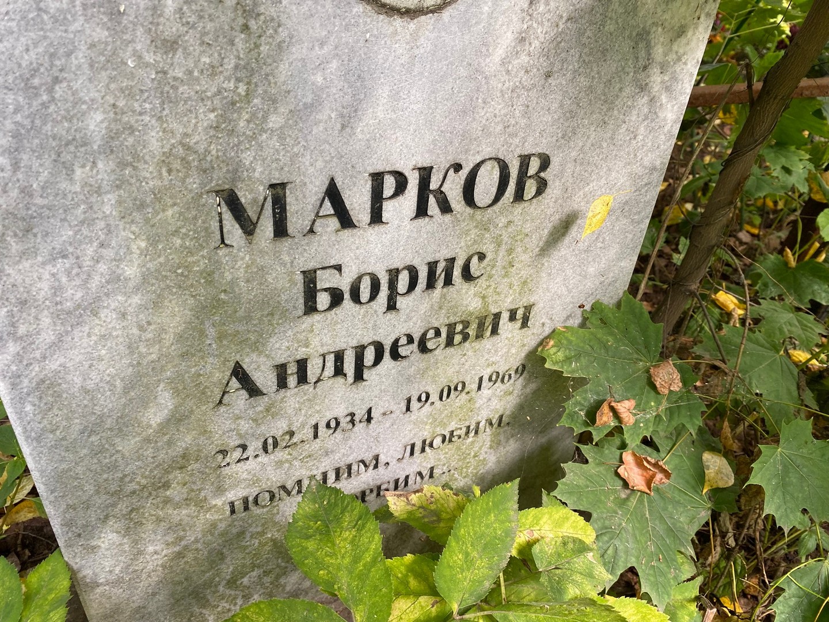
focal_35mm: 26
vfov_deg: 53.1
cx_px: 414
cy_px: 311
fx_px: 623
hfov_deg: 67.3
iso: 64
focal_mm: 4.25
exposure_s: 1/121
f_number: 1.8
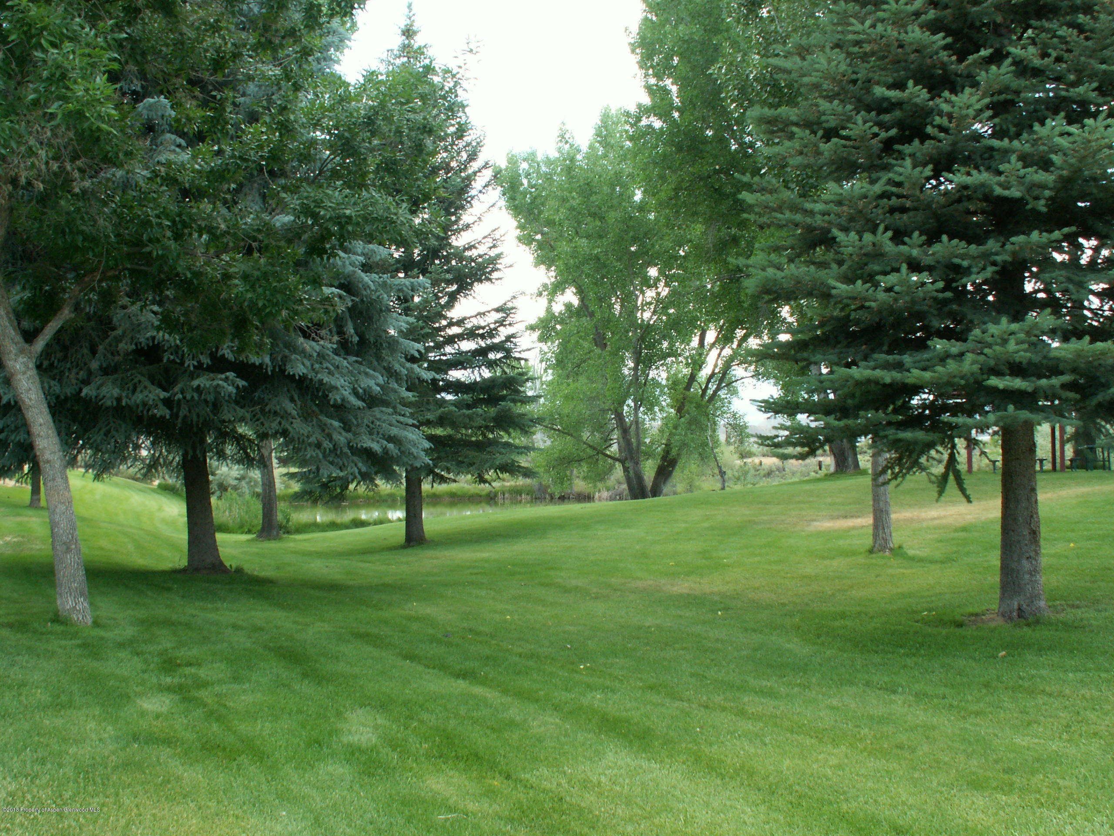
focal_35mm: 35
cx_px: 557
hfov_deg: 52.6
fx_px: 1126
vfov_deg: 40.7
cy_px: 418
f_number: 5
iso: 50
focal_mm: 5.86
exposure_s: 1/40
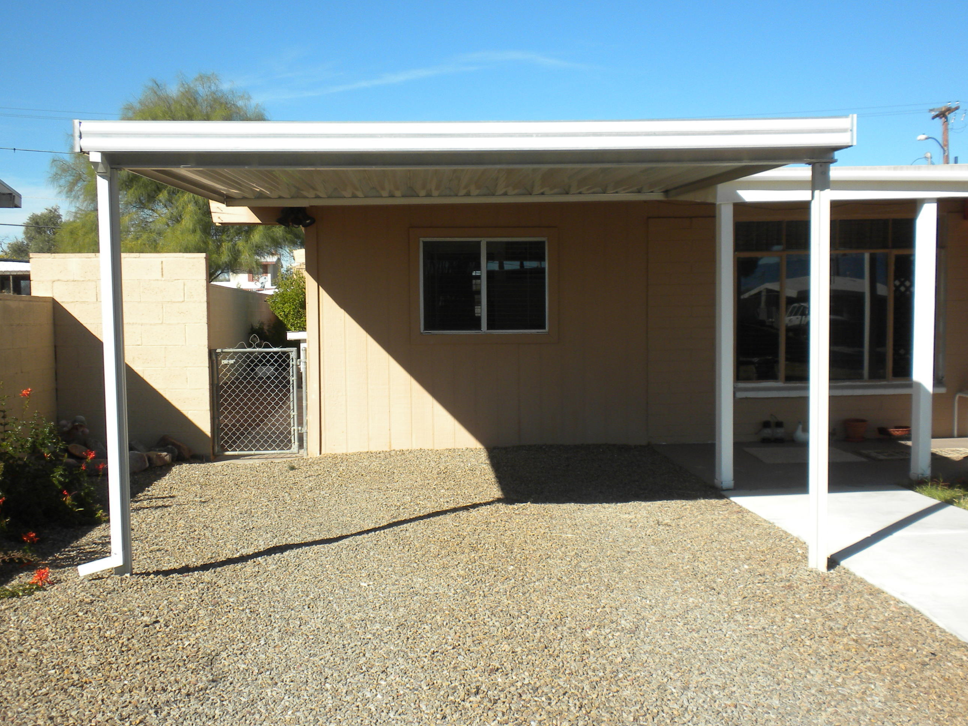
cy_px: 392
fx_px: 1203
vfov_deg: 33.6
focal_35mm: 43
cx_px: 448
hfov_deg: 43.8
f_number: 10
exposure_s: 1/94.3
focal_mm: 6.6
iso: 64
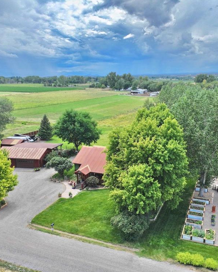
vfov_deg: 55.7
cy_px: 138
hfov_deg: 45.6
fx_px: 258
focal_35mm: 32
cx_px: 126
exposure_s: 1/1600
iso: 390
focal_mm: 12.29
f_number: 2.8
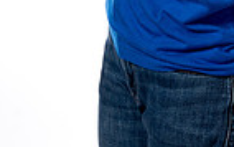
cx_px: 153
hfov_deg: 13.0
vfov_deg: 7.6
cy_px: -215
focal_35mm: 161
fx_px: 1028
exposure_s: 1/250
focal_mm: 50
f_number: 8
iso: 640
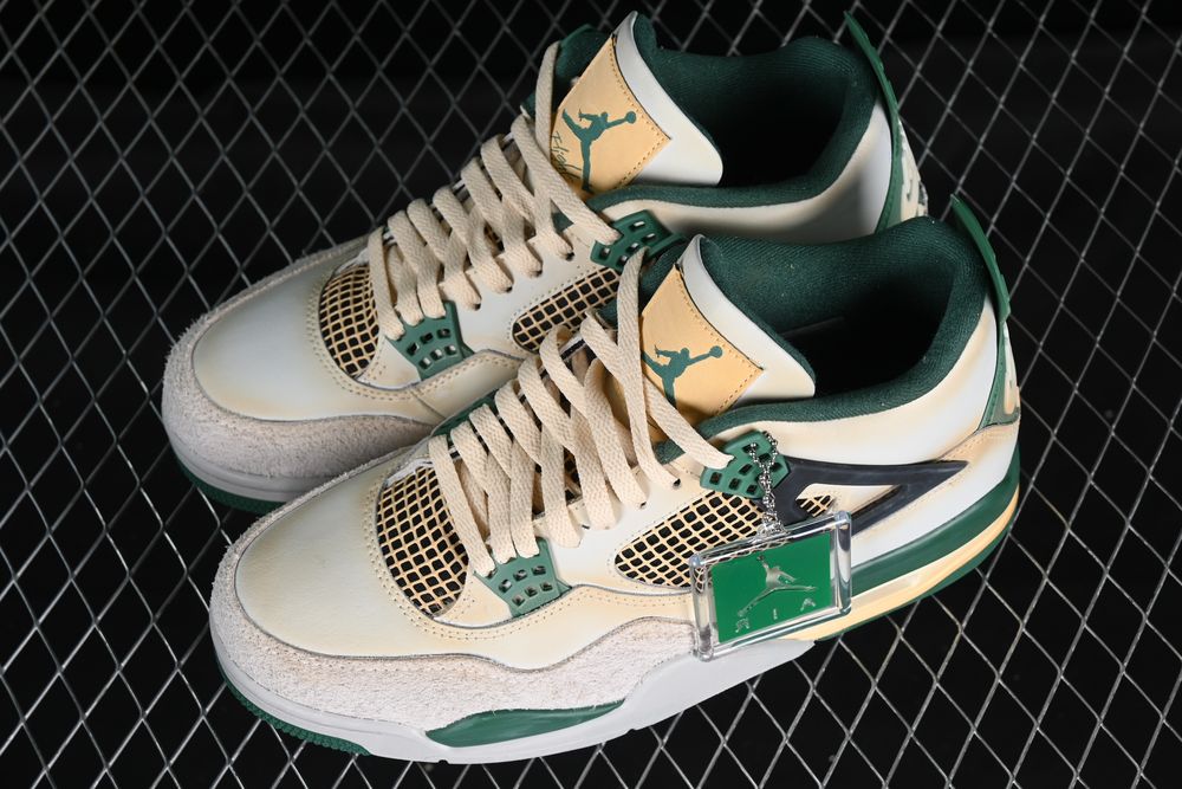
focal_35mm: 75
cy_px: 394
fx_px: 2463
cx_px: 591
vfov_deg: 18.2
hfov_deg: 27.0
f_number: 7.1
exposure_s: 1/60
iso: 160
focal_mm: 50
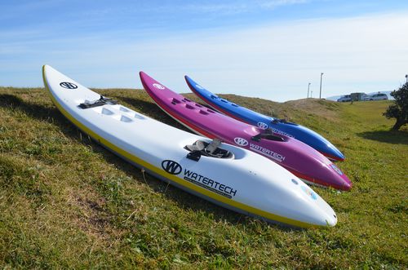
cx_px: 204
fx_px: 339
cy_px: 135
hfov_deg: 62.0
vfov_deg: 43.4
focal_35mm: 30
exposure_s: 1/320
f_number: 9
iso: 100
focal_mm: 20
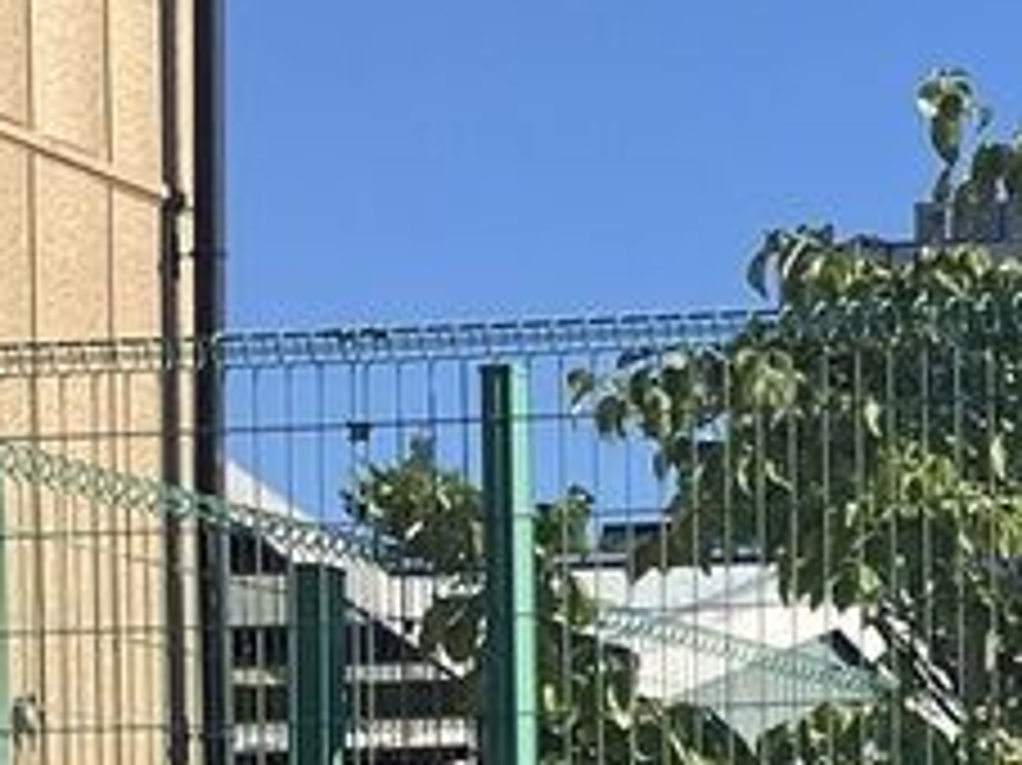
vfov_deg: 9.1
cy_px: 1274
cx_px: 2535
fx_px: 4662
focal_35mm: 158
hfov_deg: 10.6
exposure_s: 1/1567
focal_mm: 3.99
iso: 32
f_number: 1.8
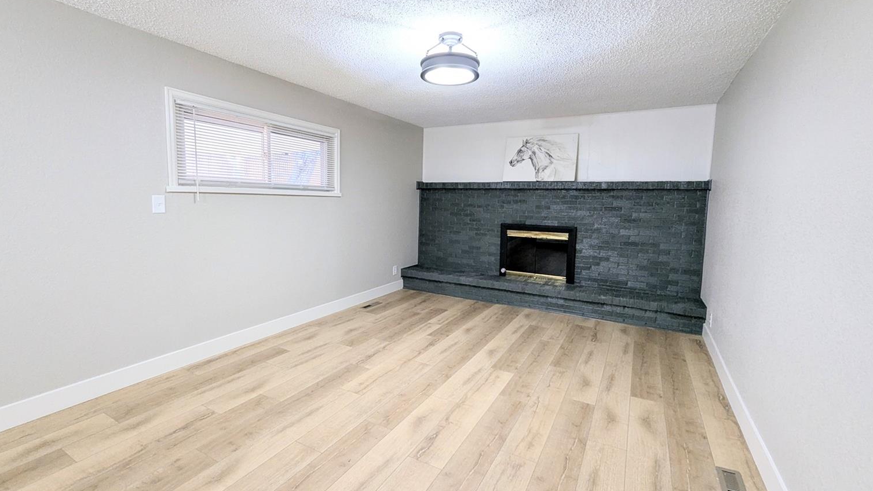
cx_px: 423
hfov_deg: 103.0
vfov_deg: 70.5
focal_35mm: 15
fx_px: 347
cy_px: 230
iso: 48
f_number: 2.2
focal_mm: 1.95
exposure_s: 1/40
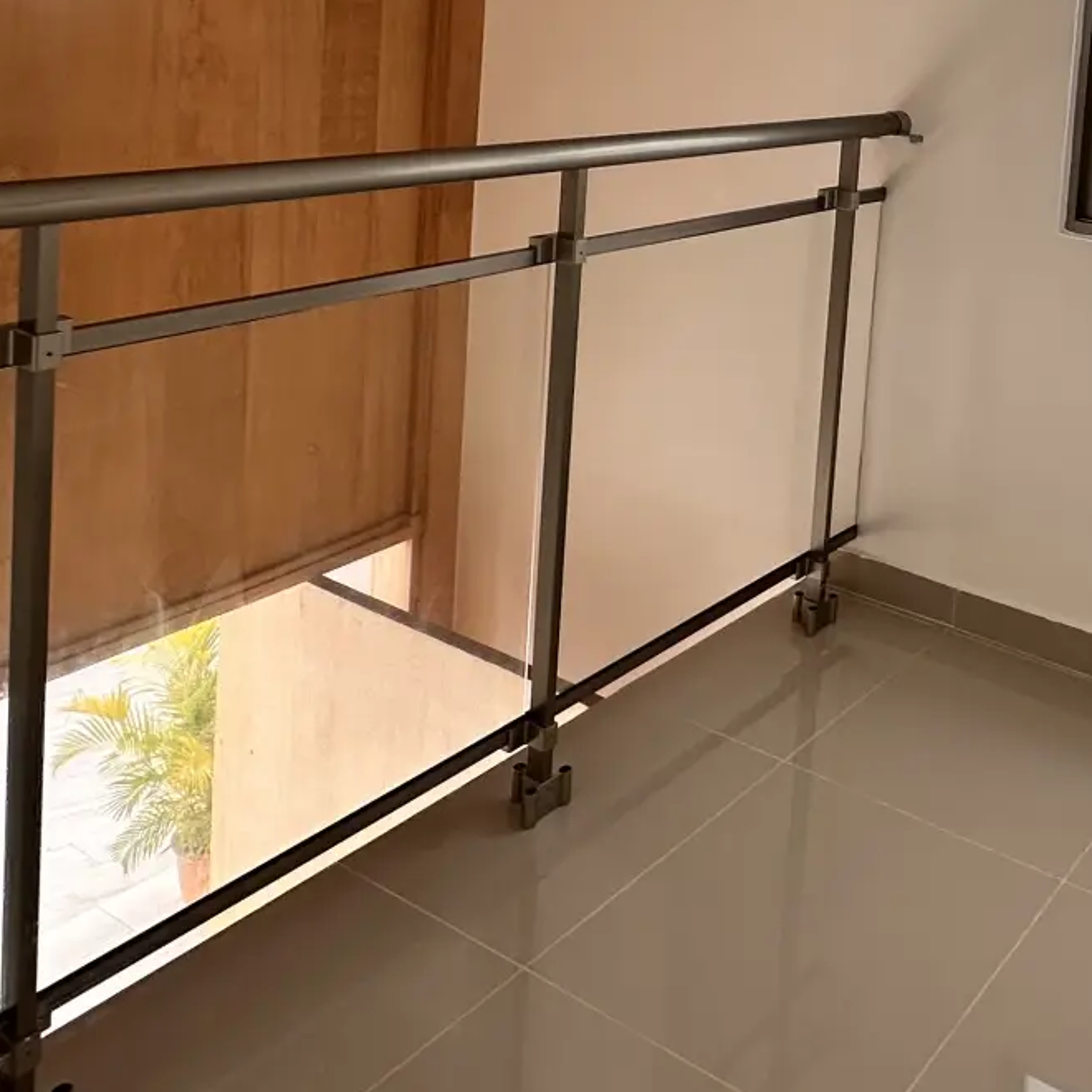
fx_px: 1285
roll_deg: -5.3
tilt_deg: -2.9
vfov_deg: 41.9
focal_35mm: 36
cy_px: 86
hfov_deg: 40.4
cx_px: 1089
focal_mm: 2.22
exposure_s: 1/212
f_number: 2.2
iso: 40
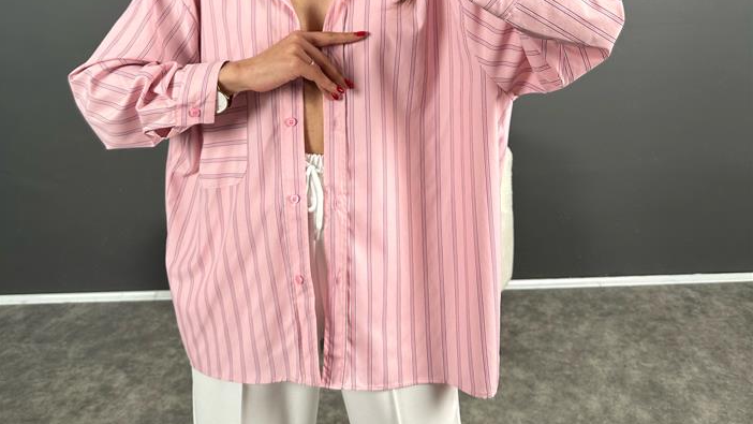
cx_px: 376
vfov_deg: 31.5
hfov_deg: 56.6
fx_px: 699
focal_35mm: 35
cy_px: 12
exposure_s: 1/100
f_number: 1.78
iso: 80
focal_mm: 6.86
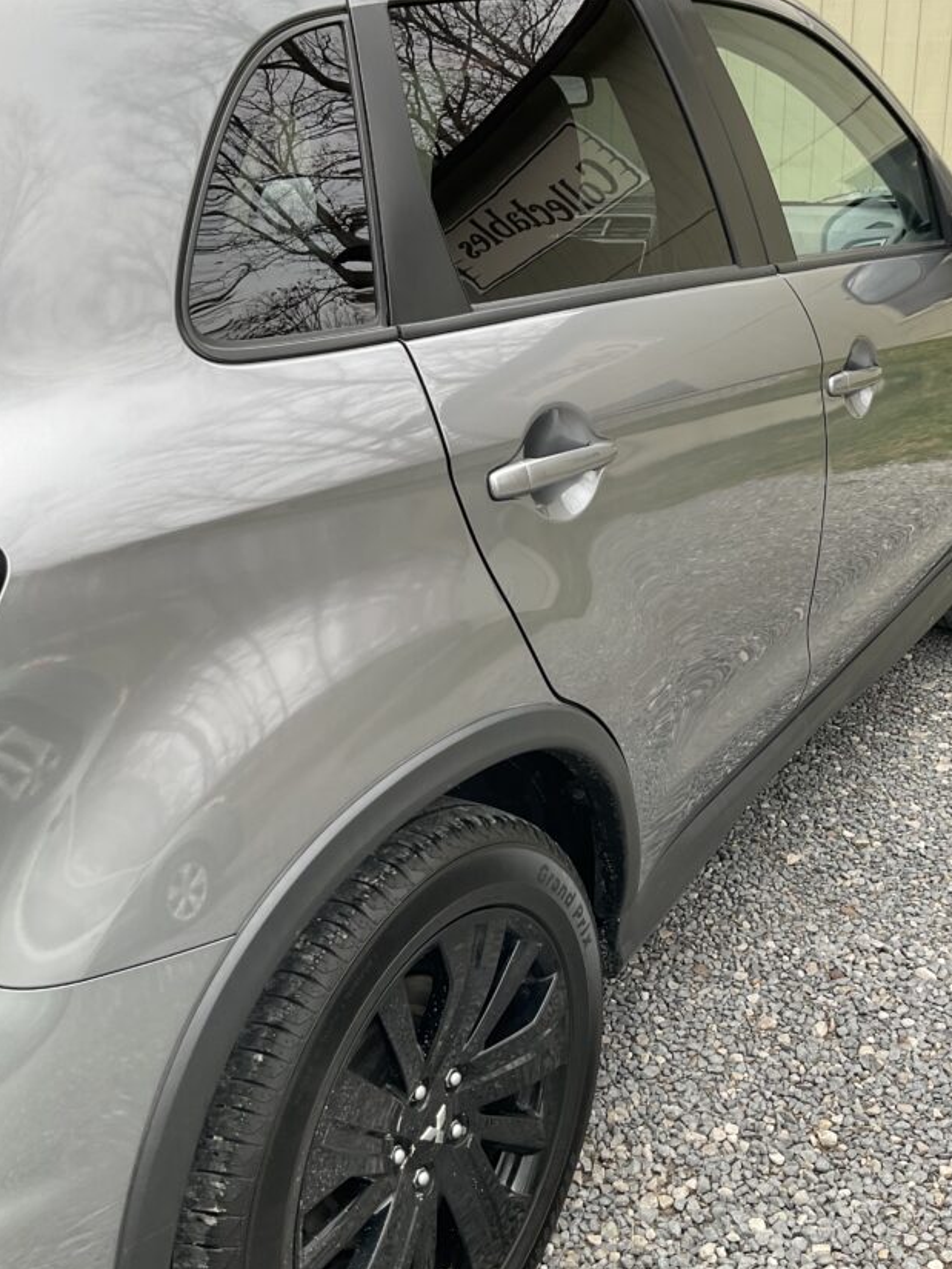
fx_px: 1320
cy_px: 684
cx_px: 583
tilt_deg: -20.4
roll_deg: +0.0
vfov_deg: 51.3
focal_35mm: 36
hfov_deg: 39.5
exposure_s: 1/270
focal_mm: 3
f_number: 1.8
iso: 16
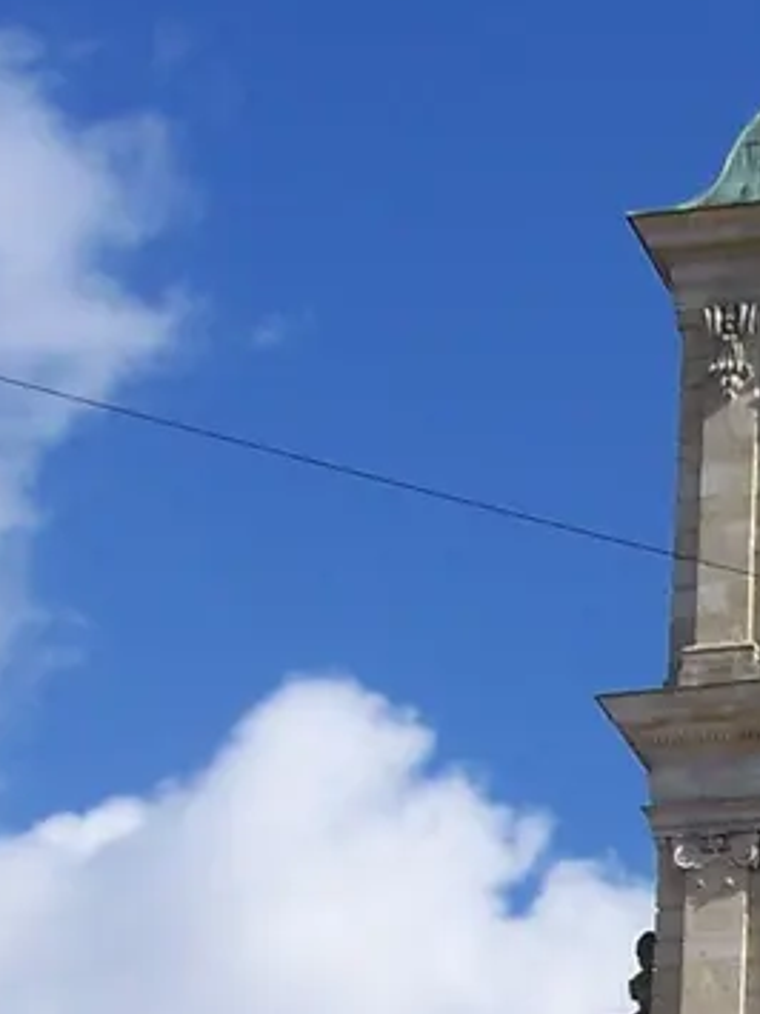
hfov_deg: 10.5
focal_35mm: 137
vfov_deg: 14.1
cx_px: 1120
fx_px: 4013
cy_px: 1085
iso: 80
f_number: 4
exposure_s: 1/1000
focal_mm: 6.3
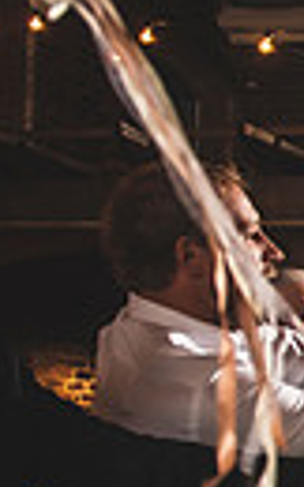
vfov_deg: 18.9
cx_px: 961
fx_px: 1448
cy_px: 391
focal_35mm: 109
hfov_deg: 9.2
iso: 1000
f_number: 2.8
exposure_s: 1/200
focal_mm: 24
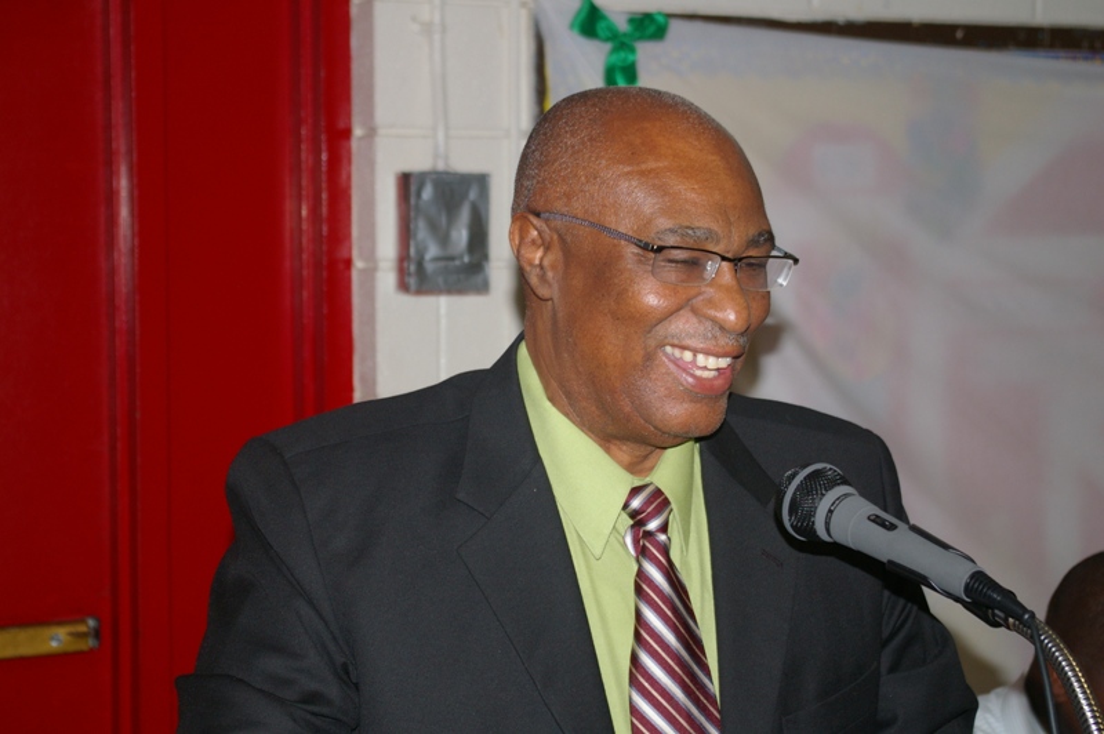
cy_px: 367
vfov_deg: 16.5
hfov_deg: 24.6
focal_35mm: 82
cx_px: 552
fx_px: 2528
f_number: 5.6
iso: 400
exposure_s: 1/60
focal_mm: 55
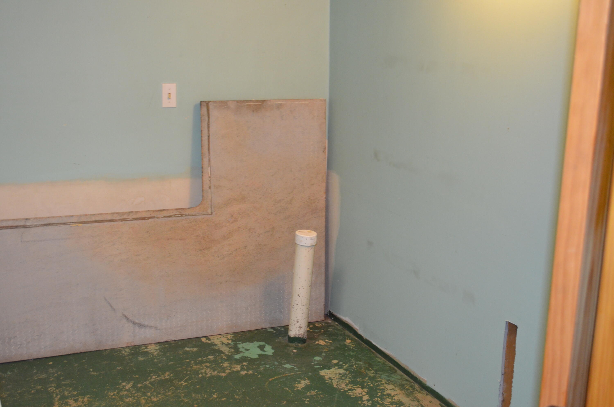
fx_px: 817
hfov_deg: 41.2
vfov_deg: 28.0
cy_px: 204
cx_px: 307
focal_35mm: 48
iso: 1250
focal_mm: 32
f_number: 4.8
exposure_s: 1/60
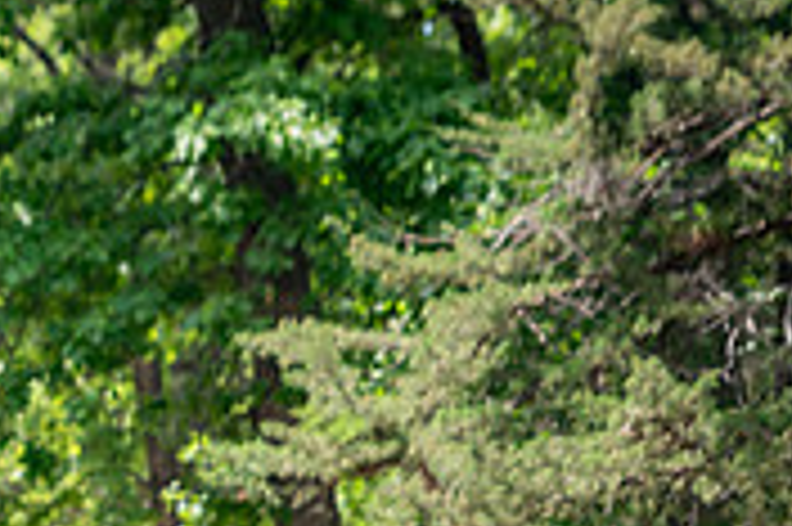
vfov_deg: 5.2
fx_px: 5737
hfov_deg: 7.8
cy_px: 838
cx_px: -295
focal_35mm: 261
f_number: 4
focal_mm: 70
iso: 200
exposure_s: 1/160
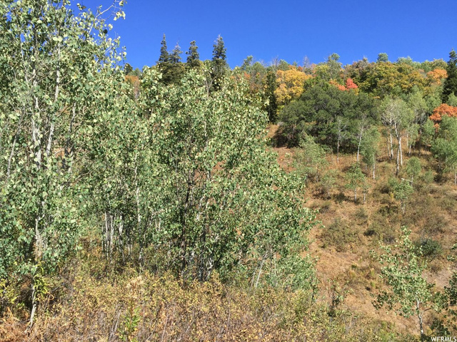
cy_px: 171
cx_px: 228
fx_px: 383
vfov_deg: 48.2
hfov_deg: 61.7
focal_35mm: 29
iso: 32
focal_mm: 4.15
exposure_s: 1/1199
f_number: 2.2
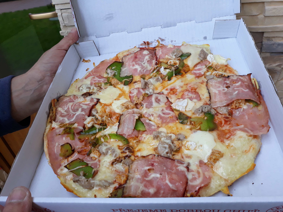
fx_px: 221
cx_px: 142
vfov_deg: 51.4
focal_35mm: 27
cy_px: 106
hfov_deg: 65.3
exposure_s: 1/340
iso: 40
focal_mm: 3.71
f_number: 1.7
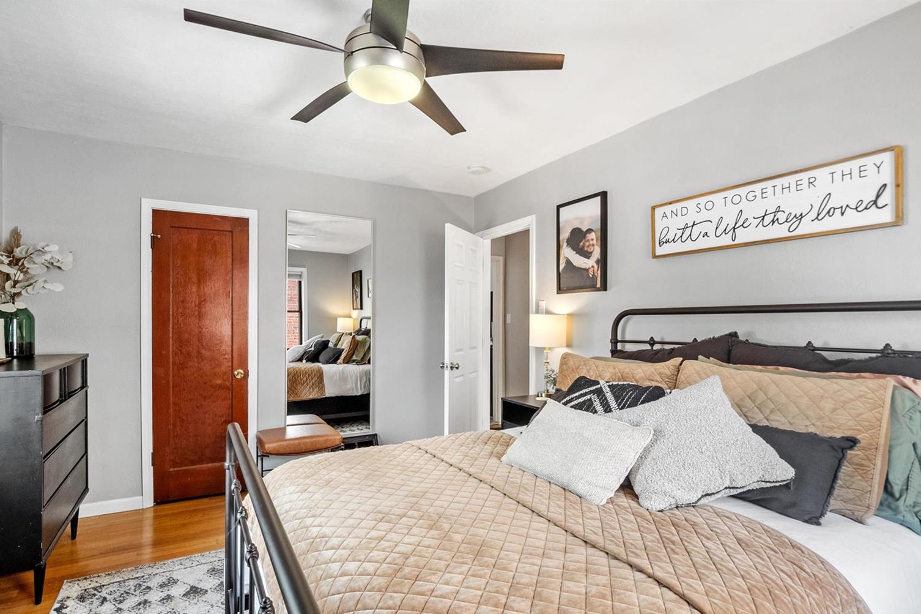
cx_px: 460
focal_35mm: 17
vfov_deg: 70.4
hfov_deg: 93.3
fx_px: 435
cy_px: 323
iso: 400
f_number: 8
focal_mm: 8
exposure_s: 1/15
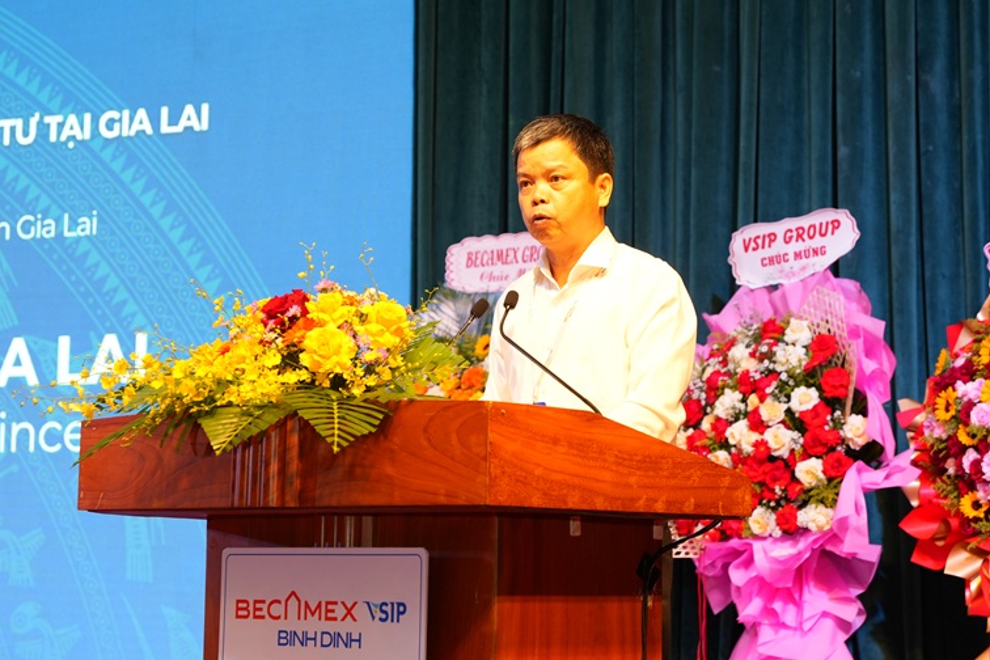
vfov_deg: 15.0
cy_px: 315
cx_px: 475
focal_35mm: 91
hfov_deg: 22.4
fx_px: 2502
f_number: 4
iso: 800
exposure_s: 1/200
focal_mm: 57.5
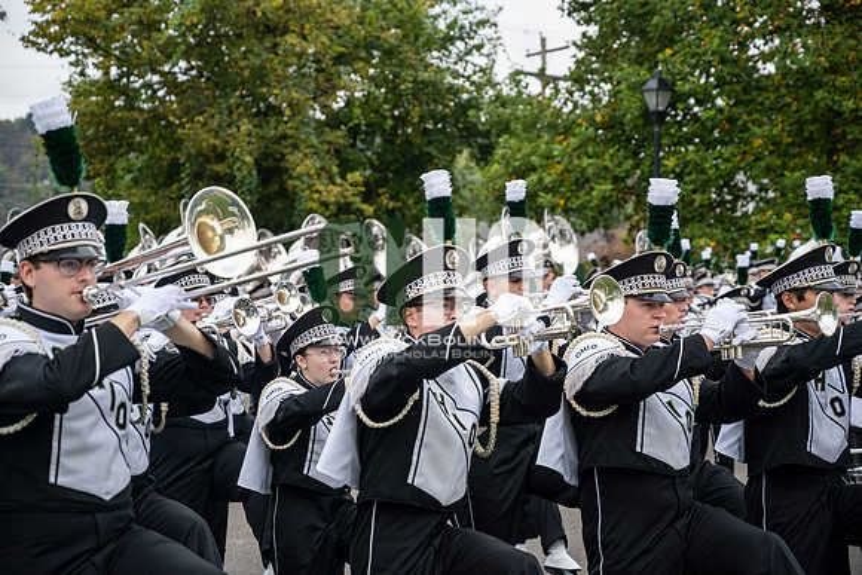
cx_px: 431
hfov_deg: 28.8
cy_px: 288
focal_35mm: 70
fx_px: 1676
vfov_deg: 19.5
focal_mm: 70
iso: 400
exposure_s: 1/800
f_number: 4
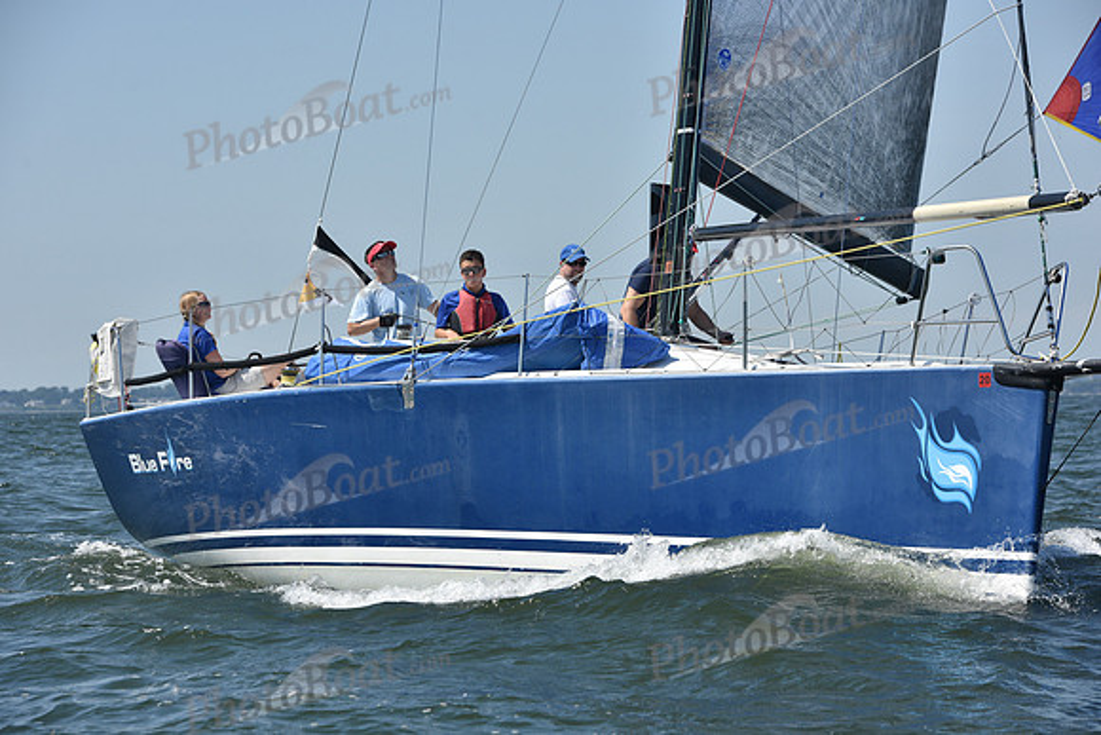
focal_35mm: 125
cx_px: 550
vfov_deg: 11.0
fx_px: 3824
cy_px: 368
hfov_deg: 16.4
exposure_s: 1/1250
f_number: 8
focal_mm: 125
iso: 250
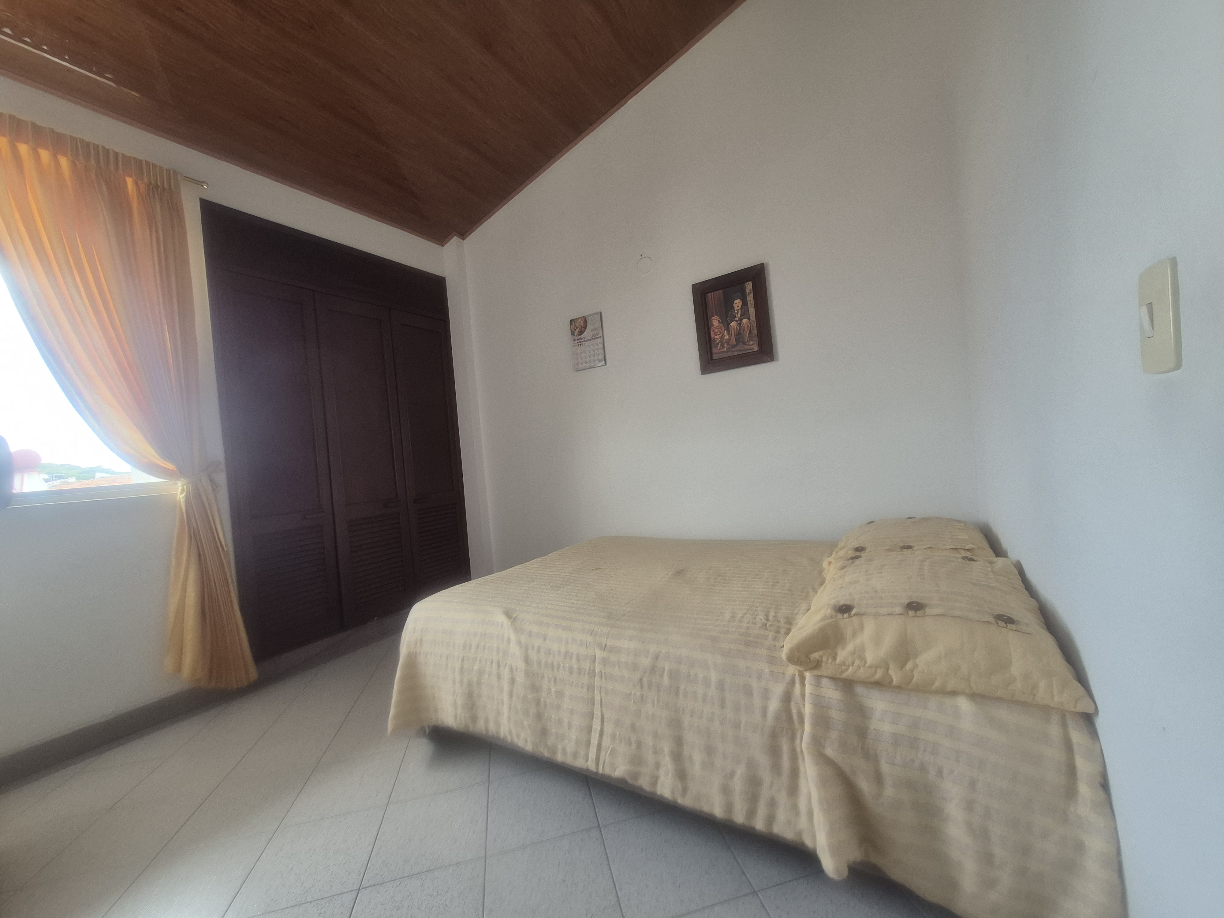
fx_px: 460
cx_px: 612
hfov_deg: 106.2
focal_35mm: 13
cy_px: 459
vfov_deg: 89.9
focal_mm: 1.74
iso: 64
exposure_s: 1/60
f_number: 2.2
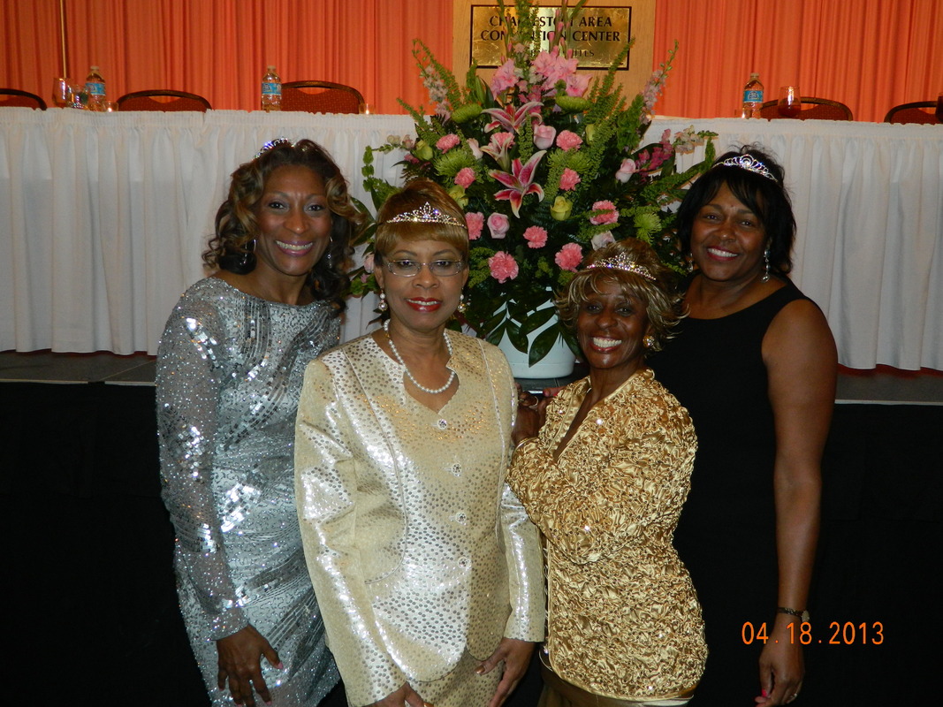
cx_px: 472
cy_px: 354
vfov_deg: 40.7
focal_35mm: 35
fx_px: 953
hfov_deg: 52.6
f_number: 3.3
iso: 200
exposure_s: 1/40
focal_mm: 6.2
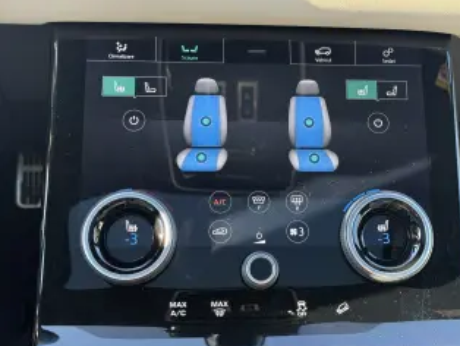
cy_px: 155
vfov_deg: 26.6
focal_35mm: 55
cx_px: 262
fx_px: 731
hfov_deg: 34.9
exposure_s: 1/75
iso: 100
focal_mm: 6.76
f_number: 1.78
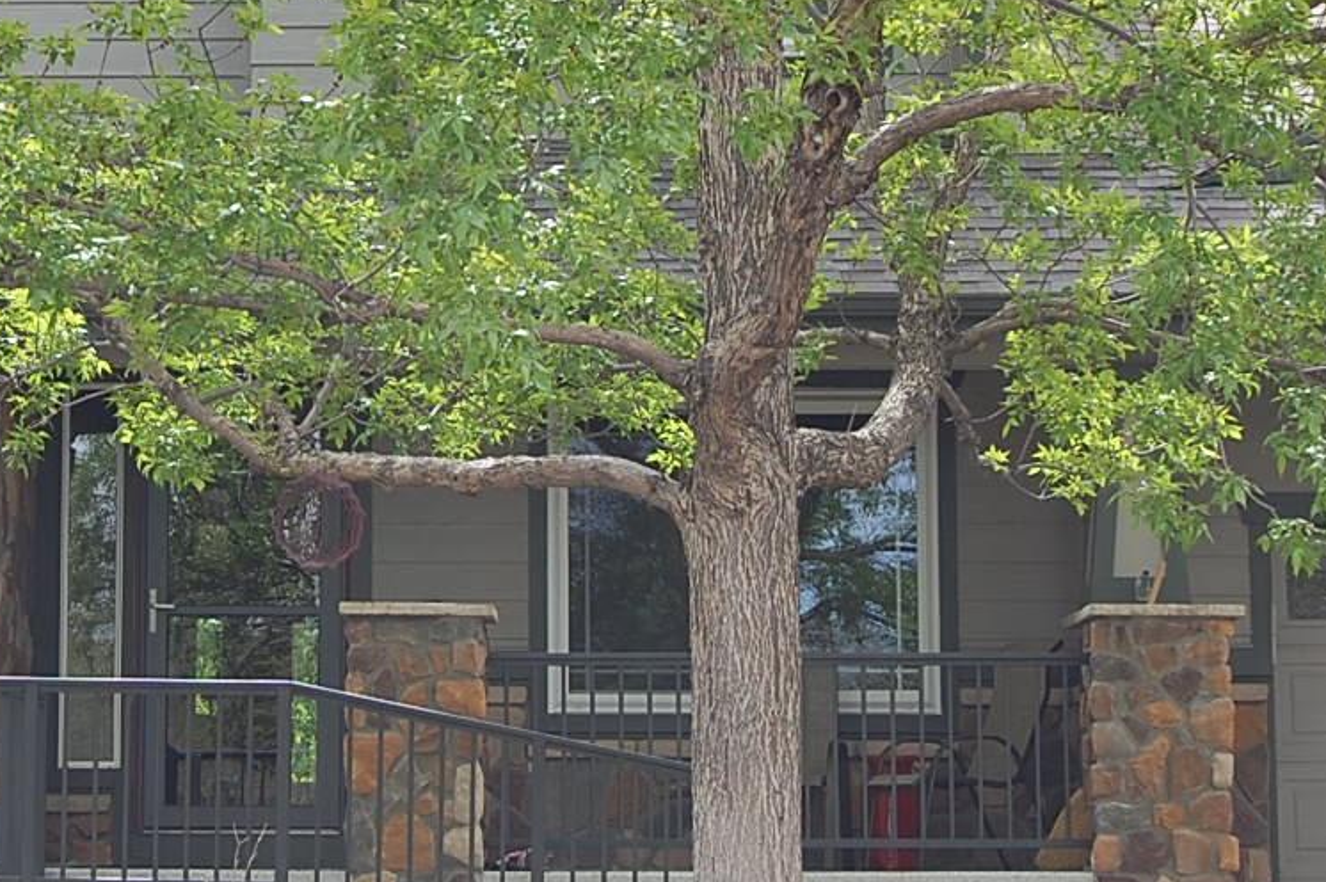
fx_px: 5005
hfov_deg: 15.0
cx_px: 315
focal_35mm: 136
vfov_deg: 10.0
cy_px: 110
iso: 200
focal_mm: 45
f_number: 7.1
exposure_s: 1/200
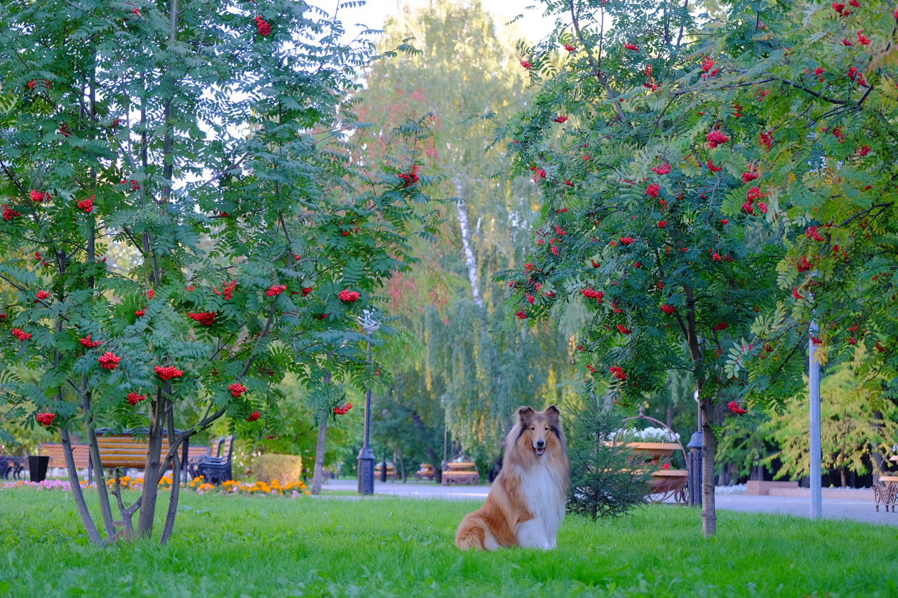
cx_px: 449
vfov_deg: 17.5
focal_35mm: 78
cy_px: 299
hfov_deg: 26.0
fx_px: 1945
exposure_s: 1/110
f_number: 2.8
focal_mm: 52
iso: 400
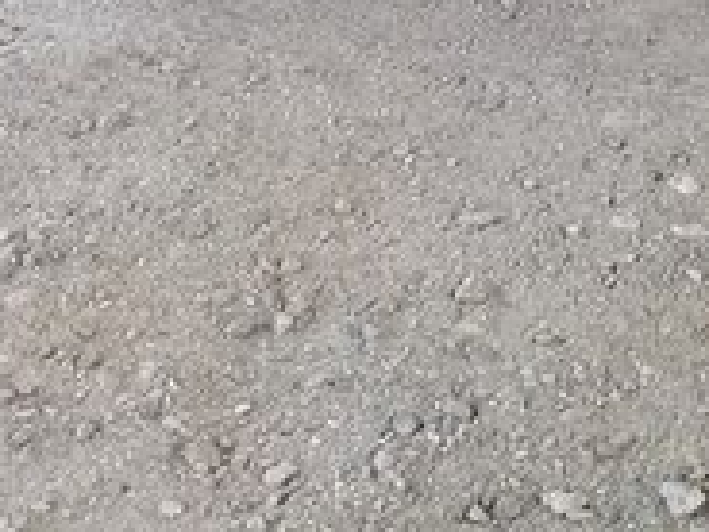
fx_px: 2273
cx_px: 744
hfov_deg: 17.2
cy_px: -360
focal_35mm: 111
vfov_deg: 12.4
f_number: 2.2
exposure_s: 1/100
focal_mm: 3.3
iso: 64
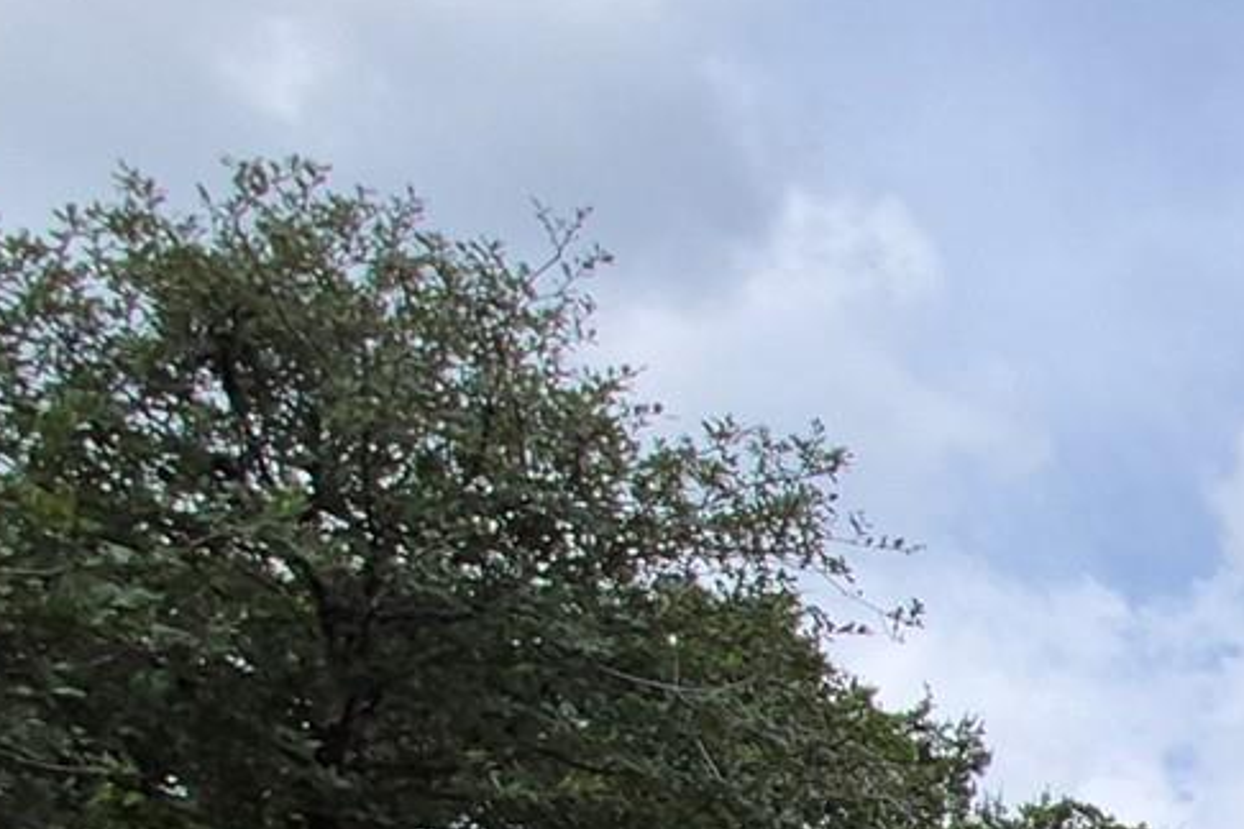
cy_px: 1497
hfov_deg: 19.2
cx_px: 2503
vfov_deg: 18.5
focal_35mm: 57
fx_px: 1970
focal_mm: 1.74
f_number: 2.2
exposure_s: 1/1696
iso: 40
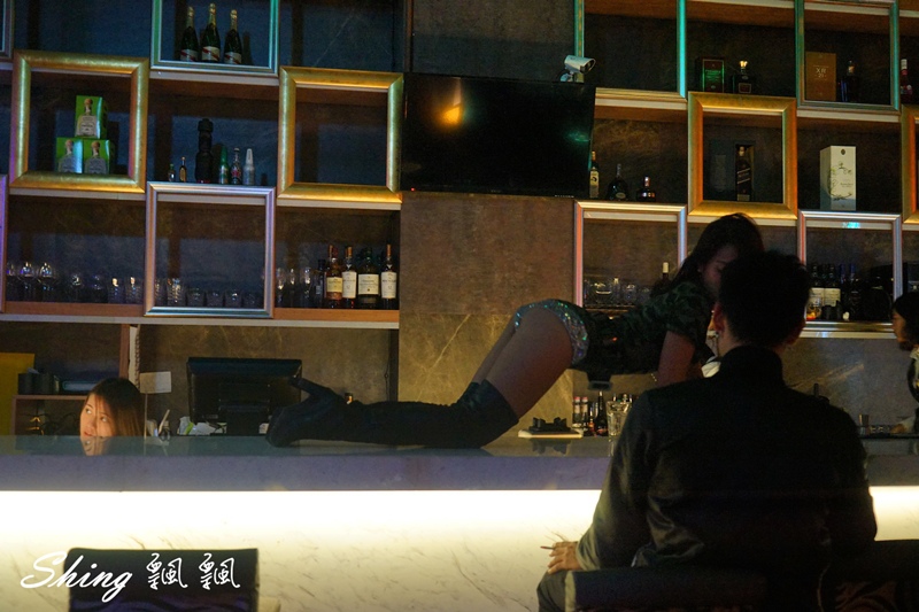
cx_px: 460
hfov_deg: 49.6
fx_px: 995
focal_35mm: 39
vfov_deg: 34.2
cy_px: 306
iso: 3200
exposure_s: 1/30
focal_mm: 39
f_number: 4
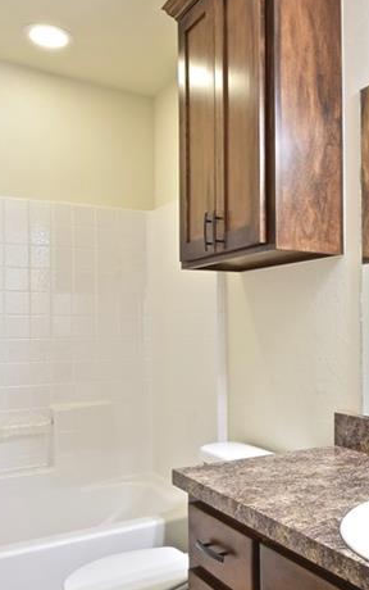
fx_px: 546
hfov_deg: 35.6
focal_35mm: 34
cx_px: 316
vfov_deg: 56.7
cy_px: 299
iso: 100
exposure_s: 4
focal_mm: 10
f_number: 22
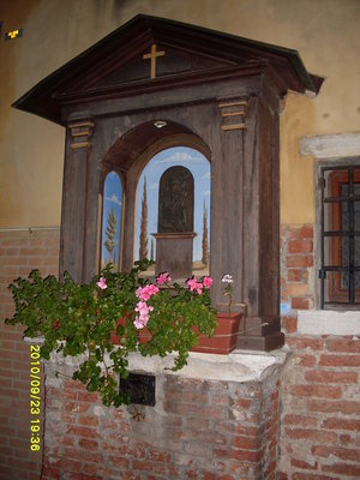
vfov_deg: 49.0
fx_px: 527
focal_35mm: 38
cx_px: 180
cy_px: 240
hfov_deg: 37.7
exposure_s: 1/45
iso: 100
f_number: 2.8
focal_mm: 6.3
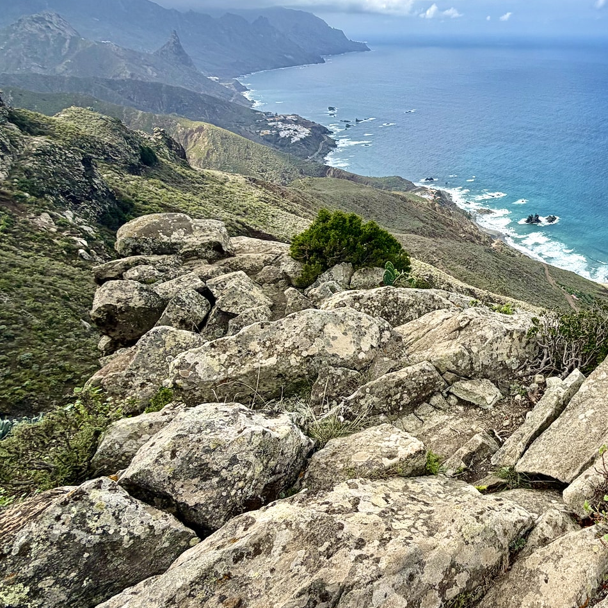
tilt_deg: -24.1
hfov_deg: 55.1
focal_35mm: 25
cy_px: 247
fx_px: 497
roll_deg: +0.1
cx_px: 542
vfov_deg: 62.4
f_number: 2.2
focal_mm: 2.22
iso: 25
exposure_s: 1/770
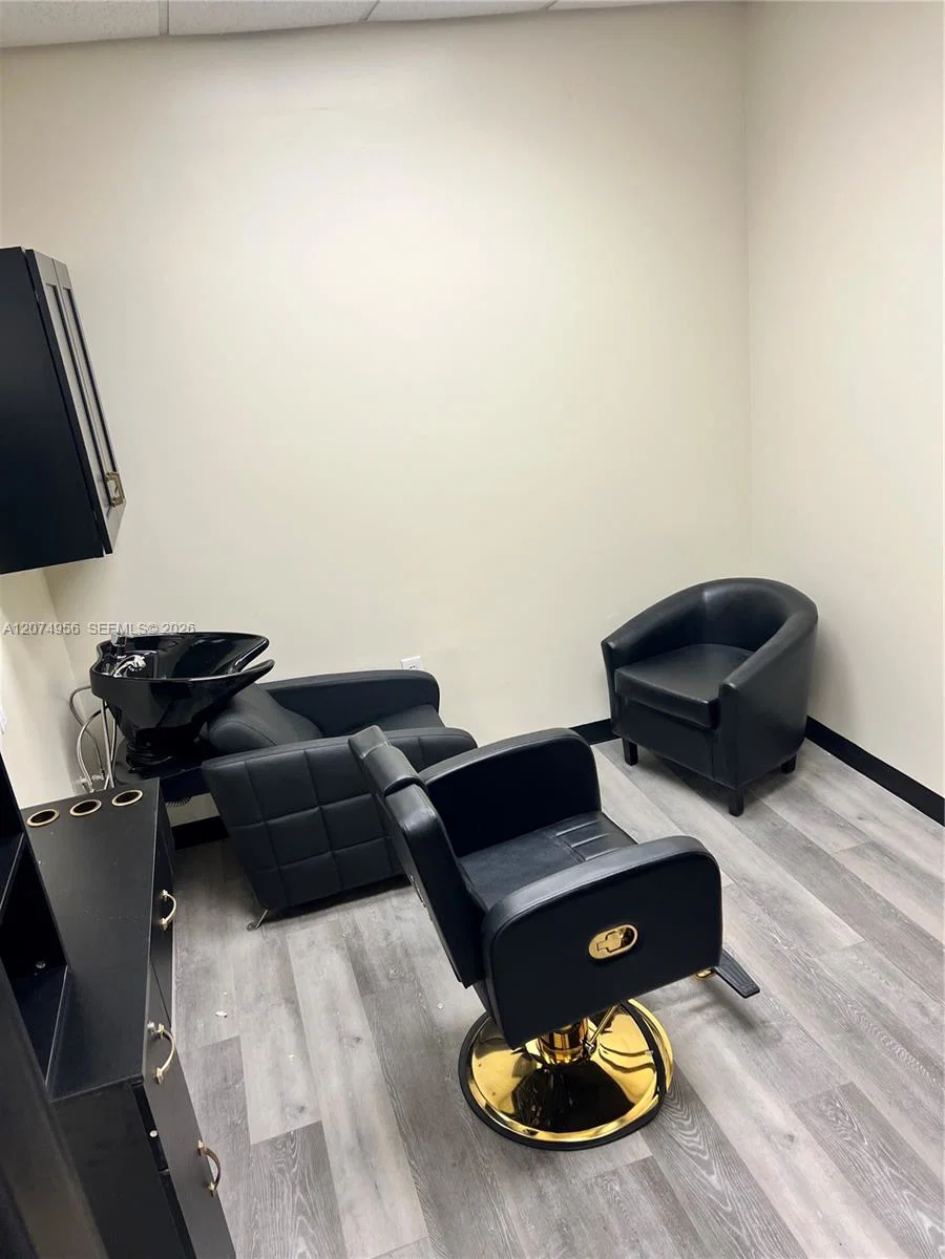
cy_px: 630
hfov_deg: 53.1
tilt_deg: -17.5
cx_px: 472
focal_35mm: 26
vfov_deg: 67.3
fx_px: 946
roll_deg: +6.5
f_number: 1.5
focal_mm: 5.7
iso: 64
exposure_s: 1/120
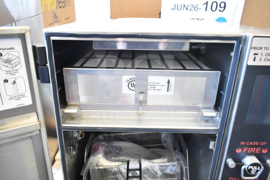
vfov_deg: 48.0
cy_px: 90
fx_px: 203
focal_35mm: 27
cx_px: 135
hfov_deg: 67.4
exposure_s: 1/30
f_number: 3.5
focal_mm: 18
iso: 1600
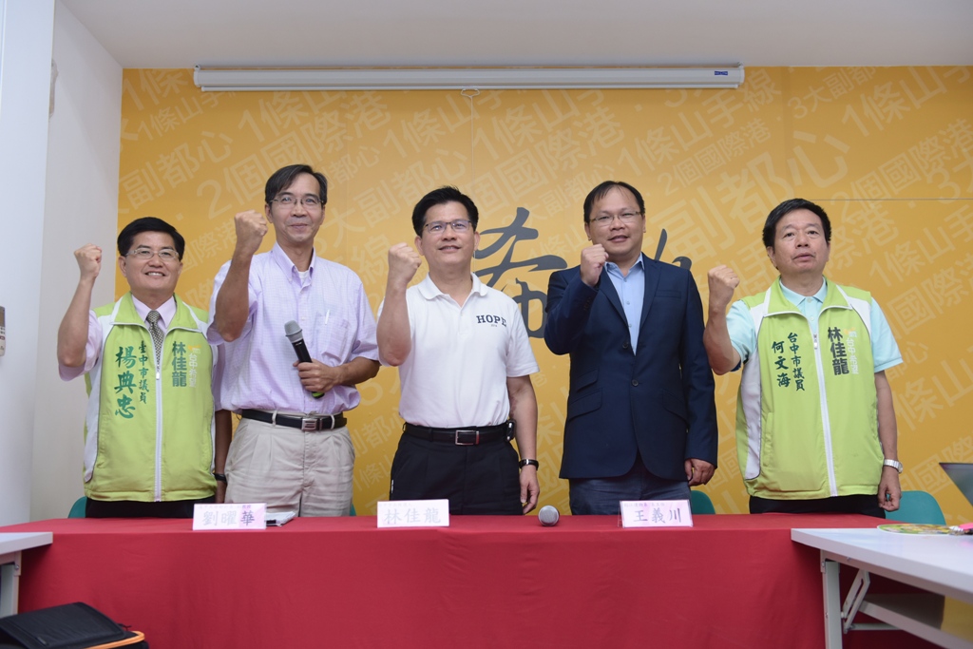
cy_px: 324
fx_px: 1027
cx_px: 486
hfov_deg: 50.7
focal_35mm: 38
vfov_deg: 35.1
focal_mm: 38
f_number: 4
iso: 800
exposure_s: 1/160
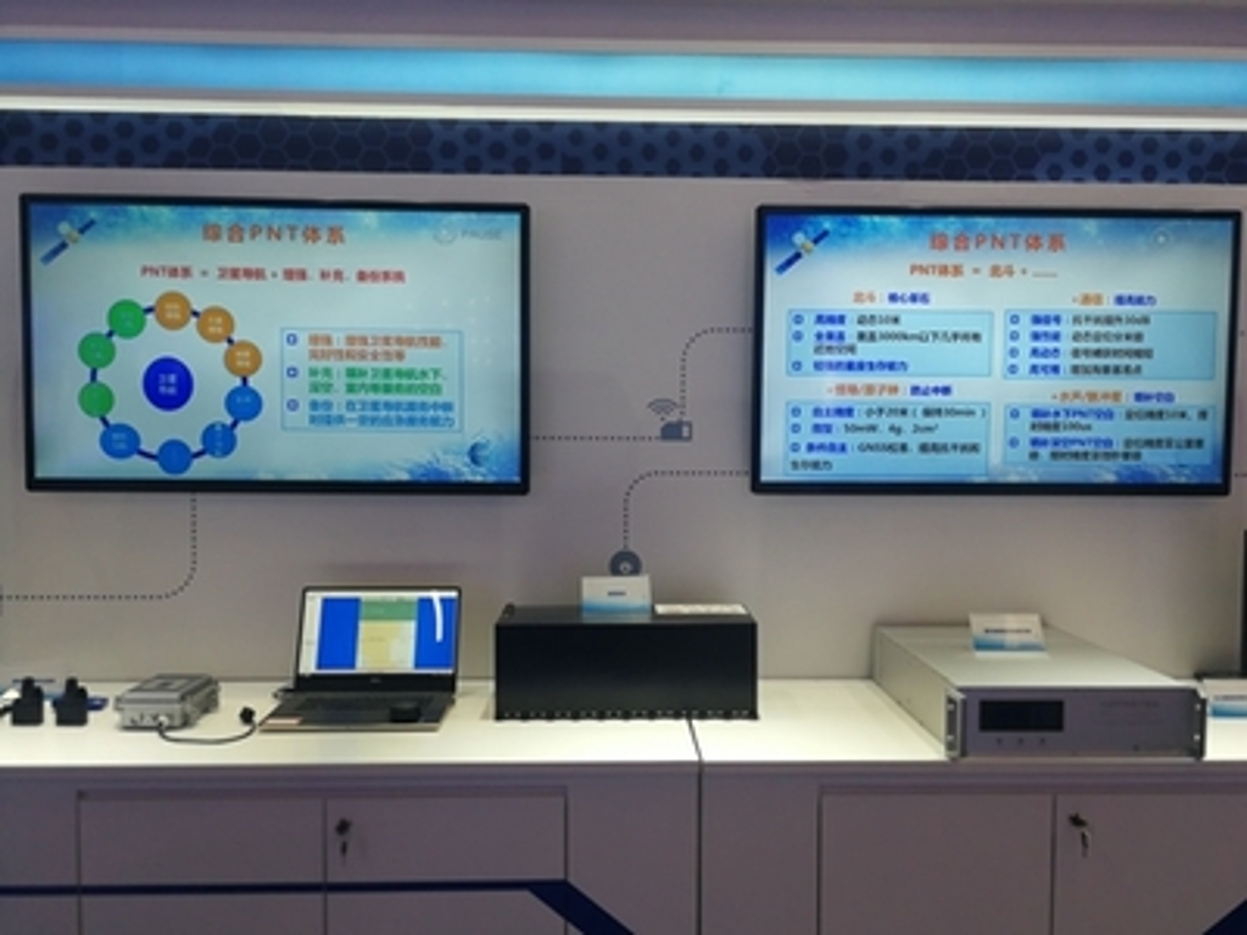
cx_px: 624
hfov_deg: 65.3
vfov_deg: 51.4
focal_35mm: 27
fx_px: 973
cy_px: 468
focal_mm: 3.95
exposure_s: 1/50
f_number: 4
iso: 100
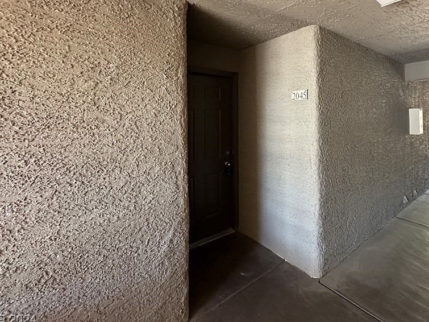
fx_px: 235
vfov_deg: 67.2
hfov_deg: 83.0
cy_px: 114
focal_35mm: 19
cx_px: 270
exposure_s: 1/56
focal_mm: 2.22
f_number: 2.2
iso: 1250
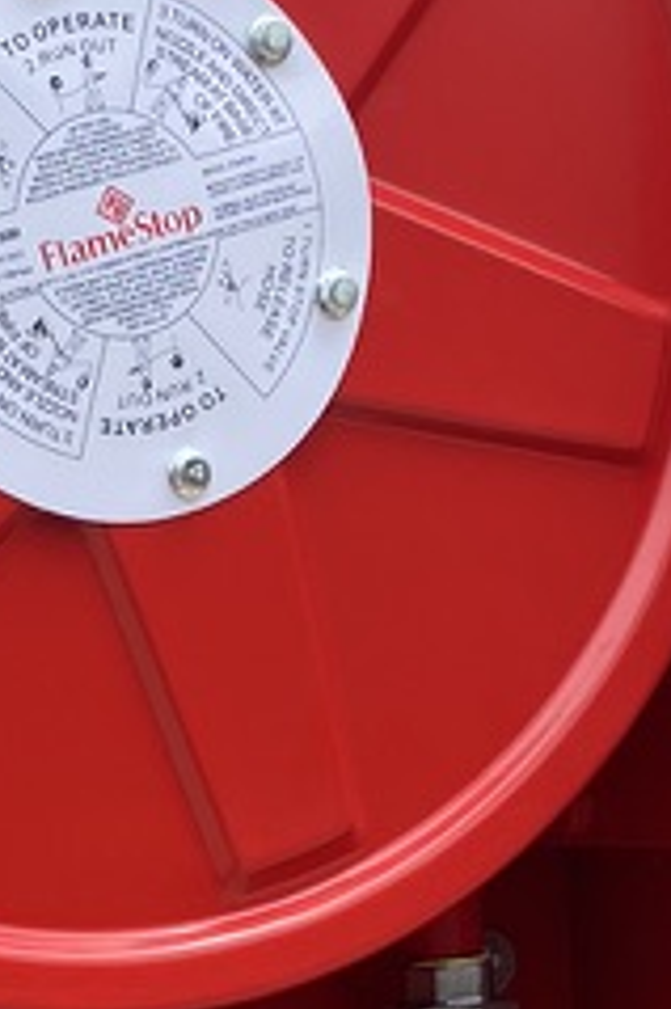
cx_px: 283
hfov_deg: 11.8
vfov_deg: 17.2
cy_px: 1026
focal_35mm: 116
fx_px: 3248
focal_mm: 4.25
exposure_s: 1/852
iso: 32
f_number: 1.8
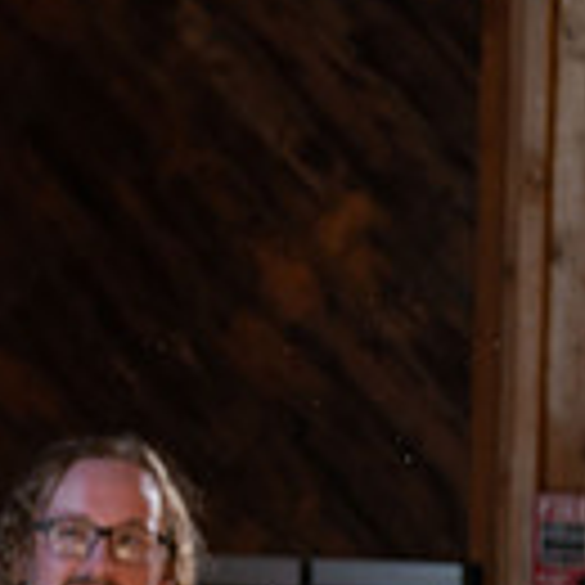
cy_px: 515
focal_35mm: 299
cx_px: -716
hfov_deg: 5.7
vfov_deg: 5.8
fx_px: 5717
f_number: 2.8
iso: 1000
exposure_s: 1/400
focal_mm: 79
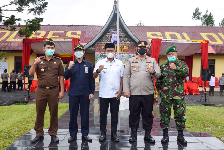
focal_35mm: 38
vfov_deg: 35.5
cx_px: 112
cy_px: 75
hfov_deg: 51.3
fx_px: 233
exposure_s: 1/250
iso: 250
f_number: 8
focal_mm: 25
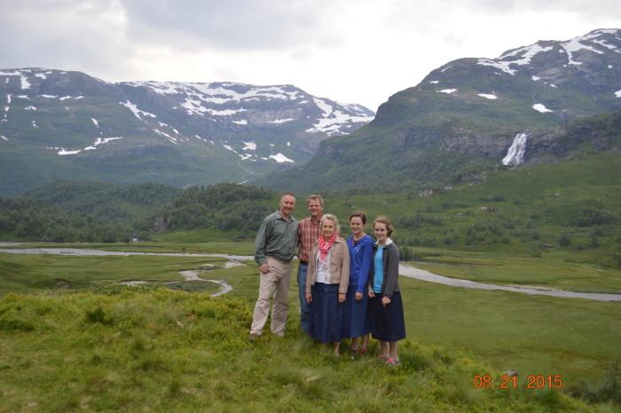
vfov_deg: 34.1
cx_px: 310
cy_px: 206
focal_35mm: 39
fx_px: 672
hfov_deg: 49.6
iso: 100
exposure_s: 1/160
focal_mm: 26
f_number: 4.2
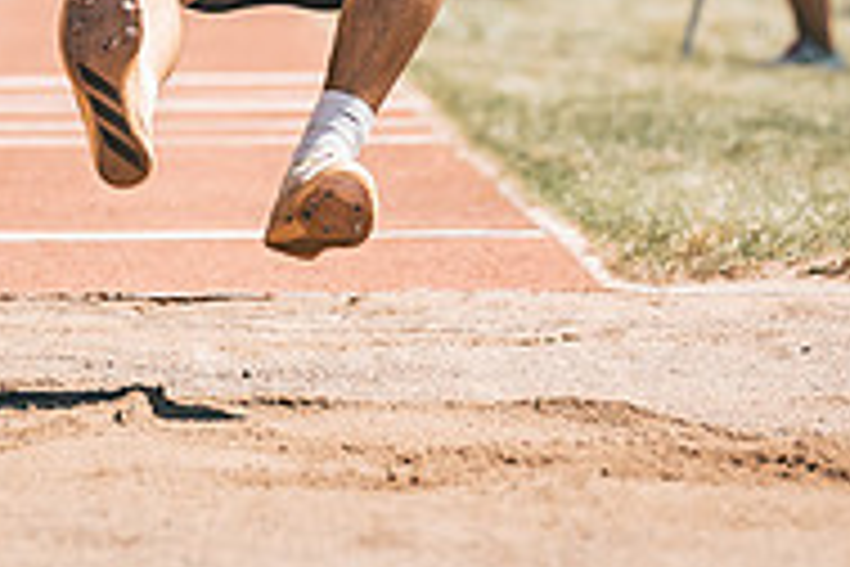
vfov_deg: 3.5
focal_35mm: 396
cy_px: -224
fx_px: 9349
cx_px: 162
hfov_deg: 5.2
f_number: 2.8
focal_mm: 106
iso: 200
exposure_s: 1/2000
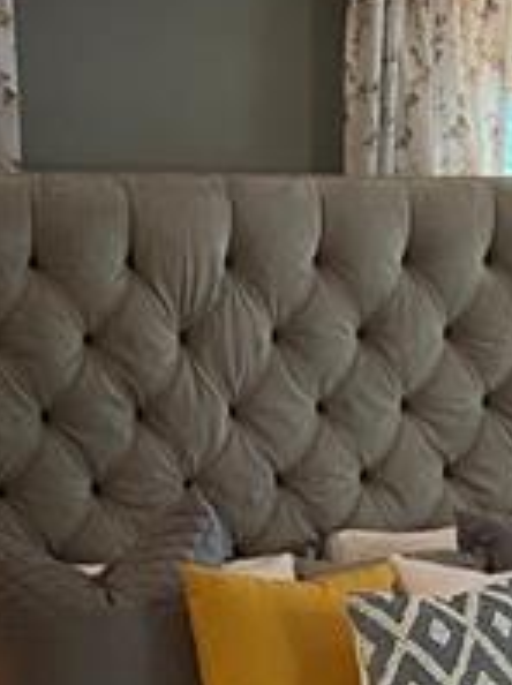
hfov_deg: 14.6
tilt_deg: -12.1
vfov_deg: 18.6
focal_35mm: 101
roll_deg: +1.4
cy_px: 782
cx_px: 360
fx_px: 1996
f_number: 1.8
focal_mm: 4.25
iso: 400
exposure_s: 1/42
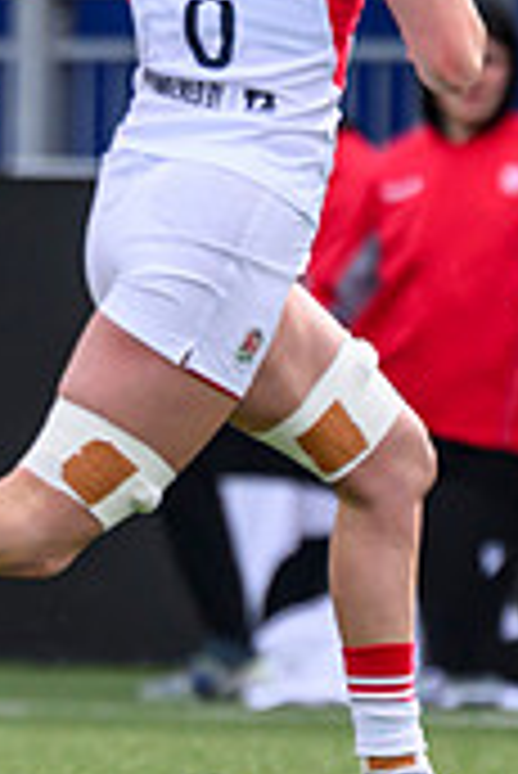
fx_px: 62375
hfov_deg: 0.5
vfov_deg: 0.7
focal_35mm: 2896
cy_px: 212
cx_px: -356
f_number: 4
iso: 500
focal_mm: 560
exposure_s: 1/2000
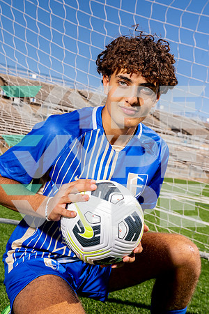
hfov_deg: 29.2
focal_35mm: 46
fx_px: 401
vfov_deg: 42.7
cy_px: 157
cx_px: 104
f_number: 8
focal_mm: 46
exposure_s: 1/250
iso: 100
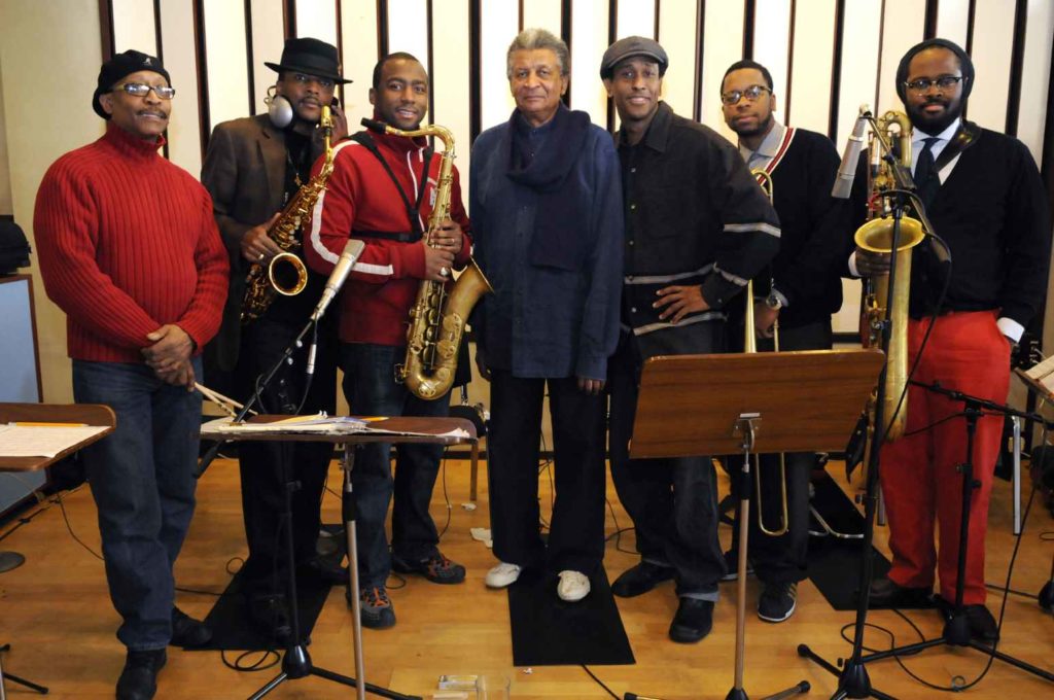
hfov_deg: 62.0
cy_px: 350
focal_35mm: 30
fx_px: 877
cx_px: 527
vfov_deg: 43.5
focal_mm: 20
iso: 1600
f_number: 4
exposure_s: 1/60
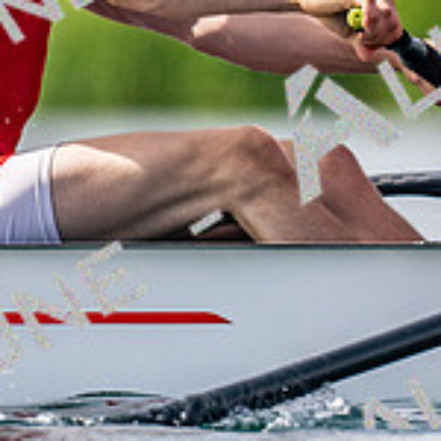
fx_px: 42548
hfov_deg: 0.6
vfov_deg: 0.6
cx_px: 32
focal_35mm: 2952
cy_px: -74
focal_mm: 600
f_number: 4
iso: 200
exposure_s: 1/2500
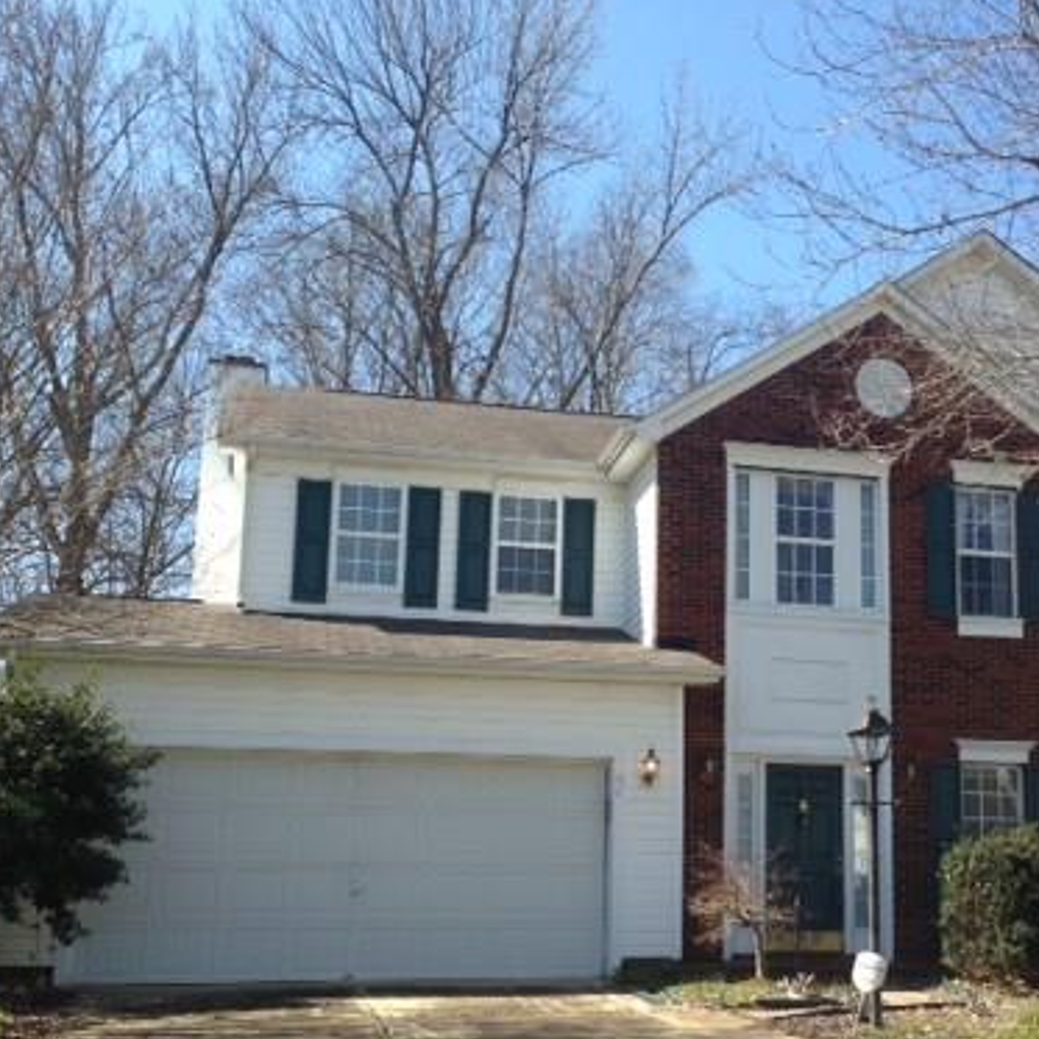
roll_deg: -0.1
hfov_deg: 33.6
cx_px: 727
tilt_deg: +10.3
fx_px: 1698
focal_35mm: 50
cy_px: 638
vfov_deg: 33.9
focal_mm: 4.12
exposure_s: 1/821
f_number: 2.4
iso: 50
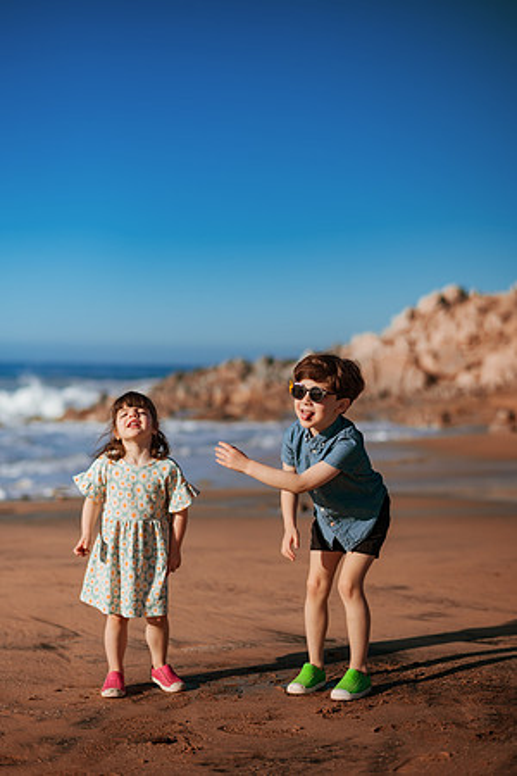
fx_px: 1249
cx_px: 258
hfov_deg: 23.4
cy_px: 388
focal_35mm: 58
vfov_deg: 34.5
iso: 50
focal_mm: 58
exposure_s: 1/8000
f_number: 2
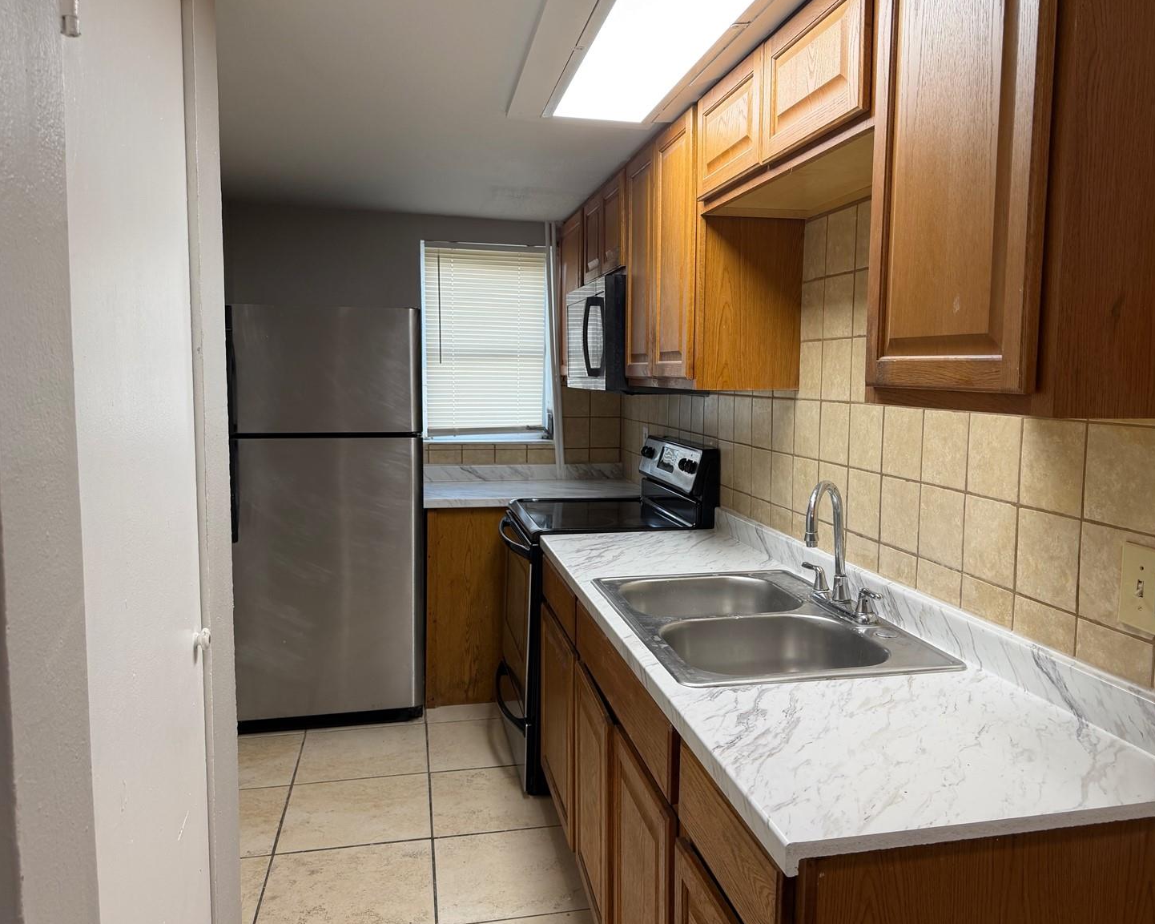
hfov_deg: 65.9
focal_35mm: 26
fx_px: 889
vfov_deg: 54.9
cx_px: 626
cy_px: 451
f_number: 1.78
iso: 100
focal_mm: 6.76
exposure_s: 1/120
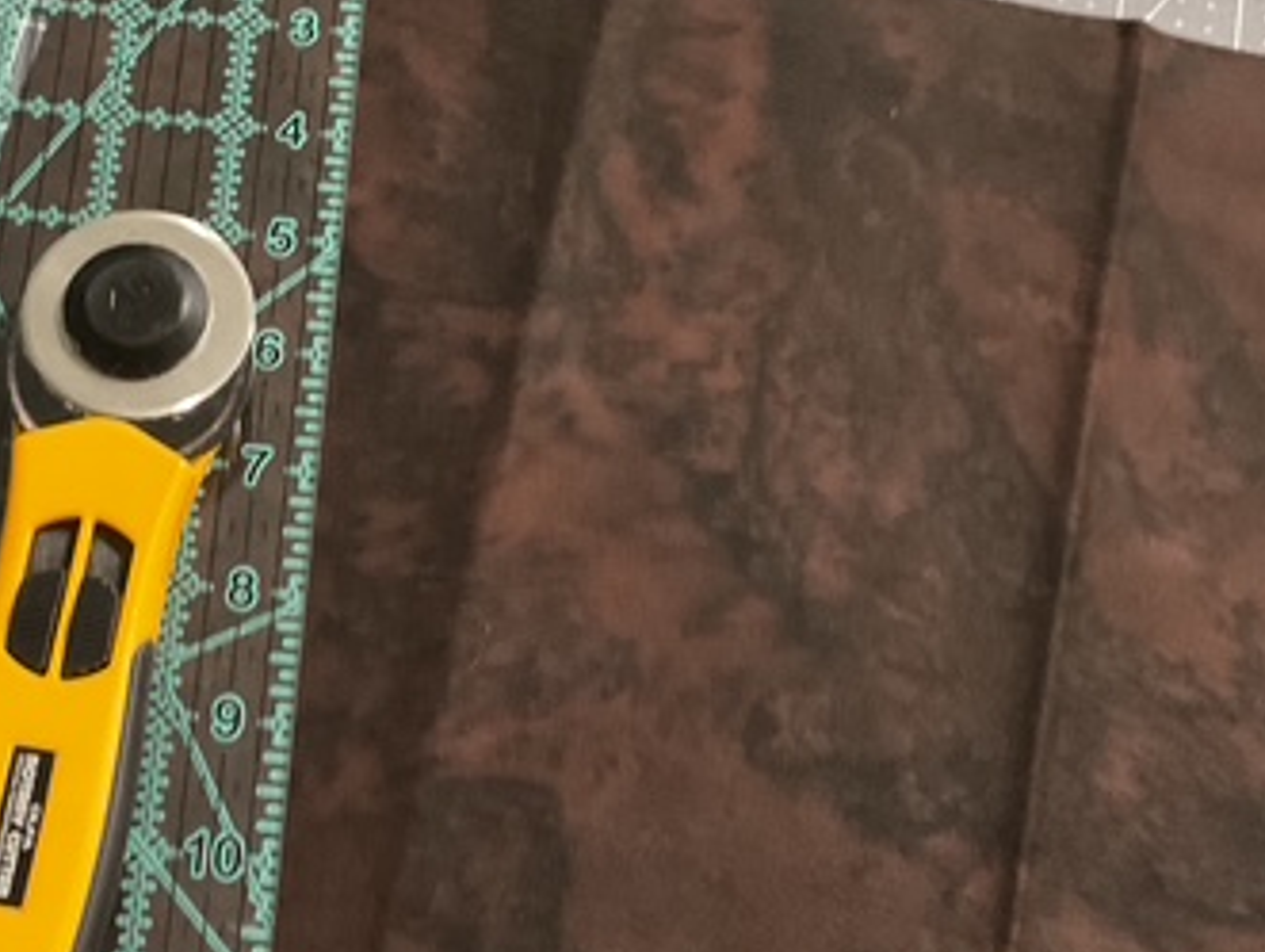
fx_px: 2049
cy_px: 394
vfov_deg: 26.1
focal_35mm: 56
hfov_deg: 33.6
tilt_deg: -68.6
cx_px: 313
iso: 320
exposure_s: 1/30
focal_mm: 3
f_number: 1.8
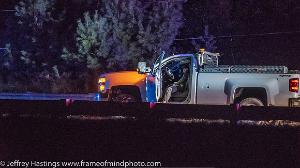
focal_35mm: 301
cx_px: 150
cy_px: 80
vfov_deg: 4.0
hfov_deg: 7.2
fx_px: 2392
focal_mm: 190
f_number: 5.6
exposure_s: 1/60
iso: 16000
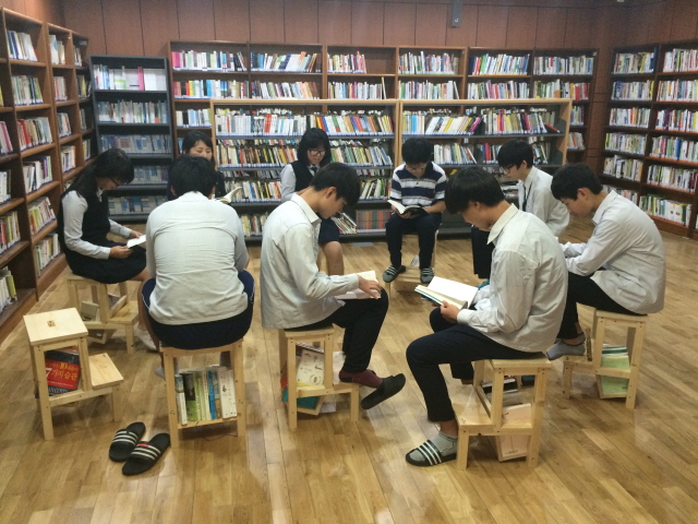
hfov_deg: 61.7
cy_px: 262
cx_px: 349
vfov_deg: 48.2
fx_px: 585
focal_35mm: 29
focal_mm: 4.15
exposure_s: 1/30
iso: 250
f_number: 2.2
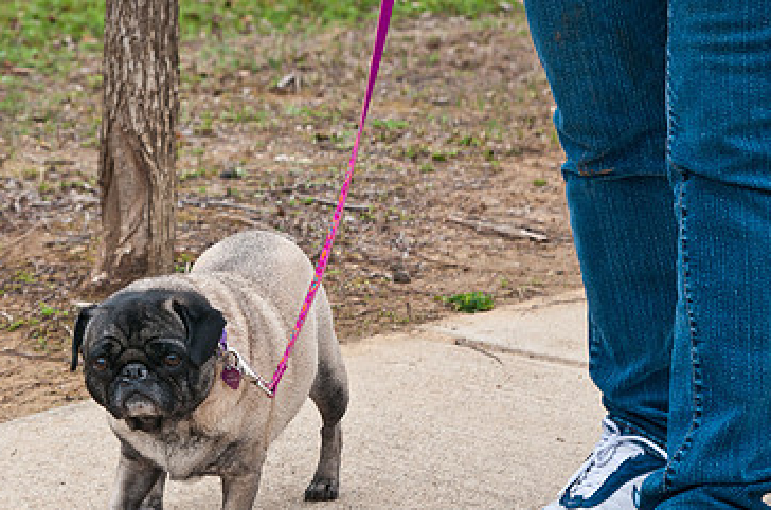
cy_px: 289
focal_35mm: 110
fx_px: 2351
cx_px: 176
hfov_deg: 18.5
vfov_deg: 12.4
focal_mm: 46
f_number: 5
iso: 200
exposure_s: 1/160
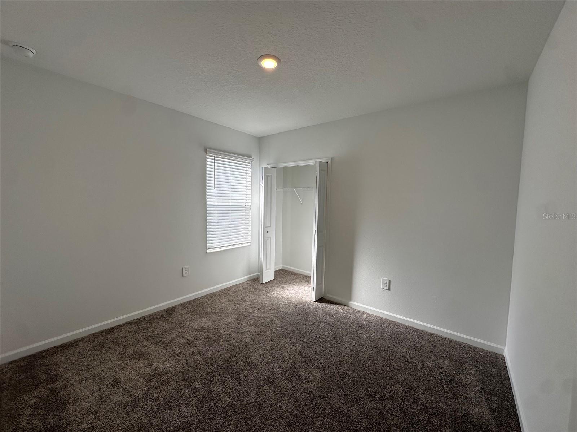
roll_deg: -1.0
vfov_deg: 85.7
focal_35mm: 14
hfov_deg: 102.1
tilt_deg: -3.0
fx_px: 233
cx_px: 288
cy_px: 216
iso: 40
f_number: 2.2
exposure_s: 1/273
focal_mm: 2.22
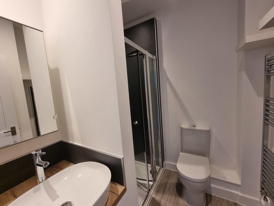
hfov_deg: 106.2
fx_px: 103
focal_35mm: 13
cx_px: 137
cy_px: 103
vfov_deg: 89.9
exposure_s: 1/50
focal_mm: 2.2
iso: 100
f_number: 2.2
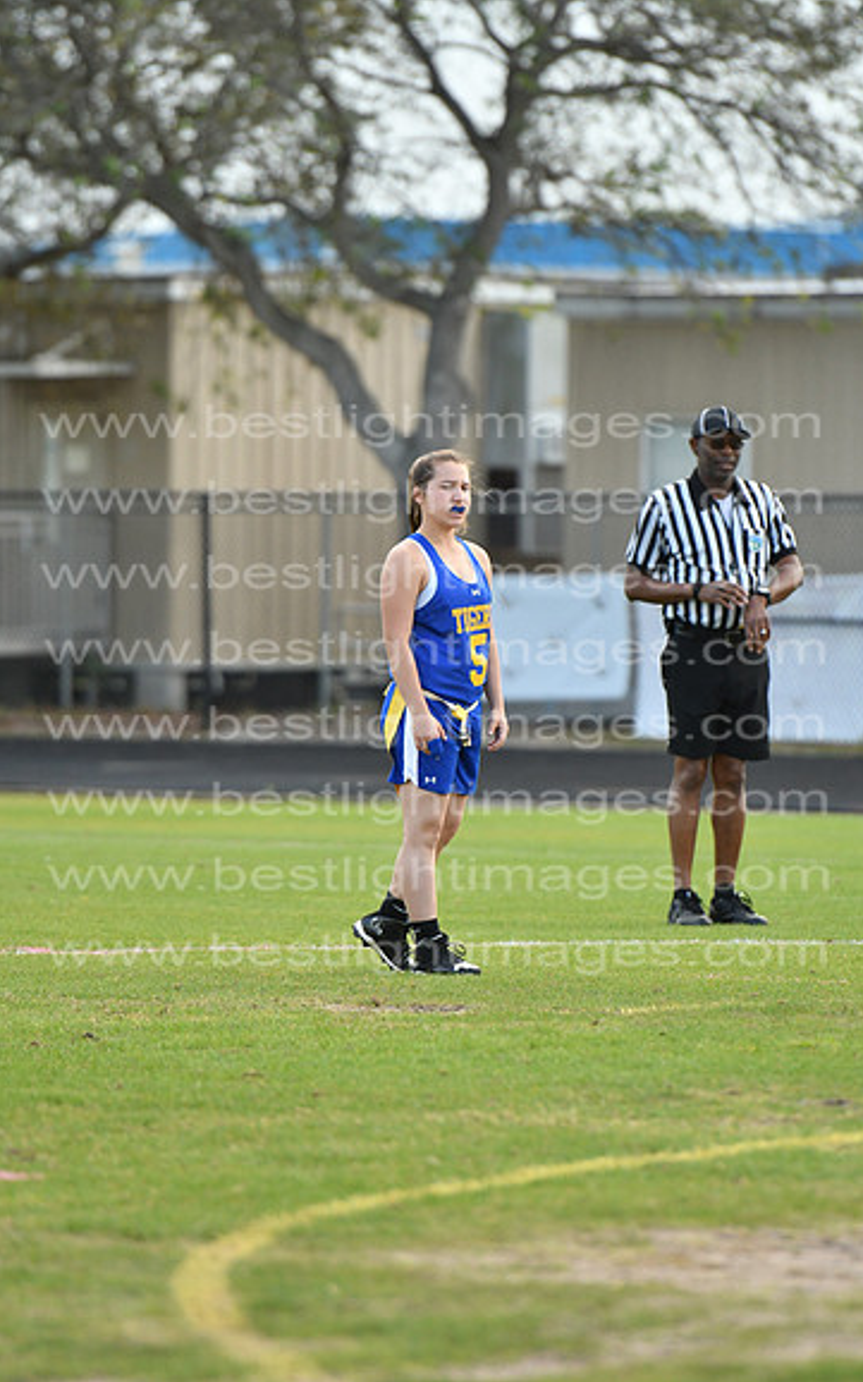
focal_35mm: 307
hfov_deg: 4.3
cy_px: 691
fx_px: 11559
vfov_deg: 6.8
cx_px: 436
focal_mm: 200
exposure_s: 1/2500
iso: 800
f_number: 3.5
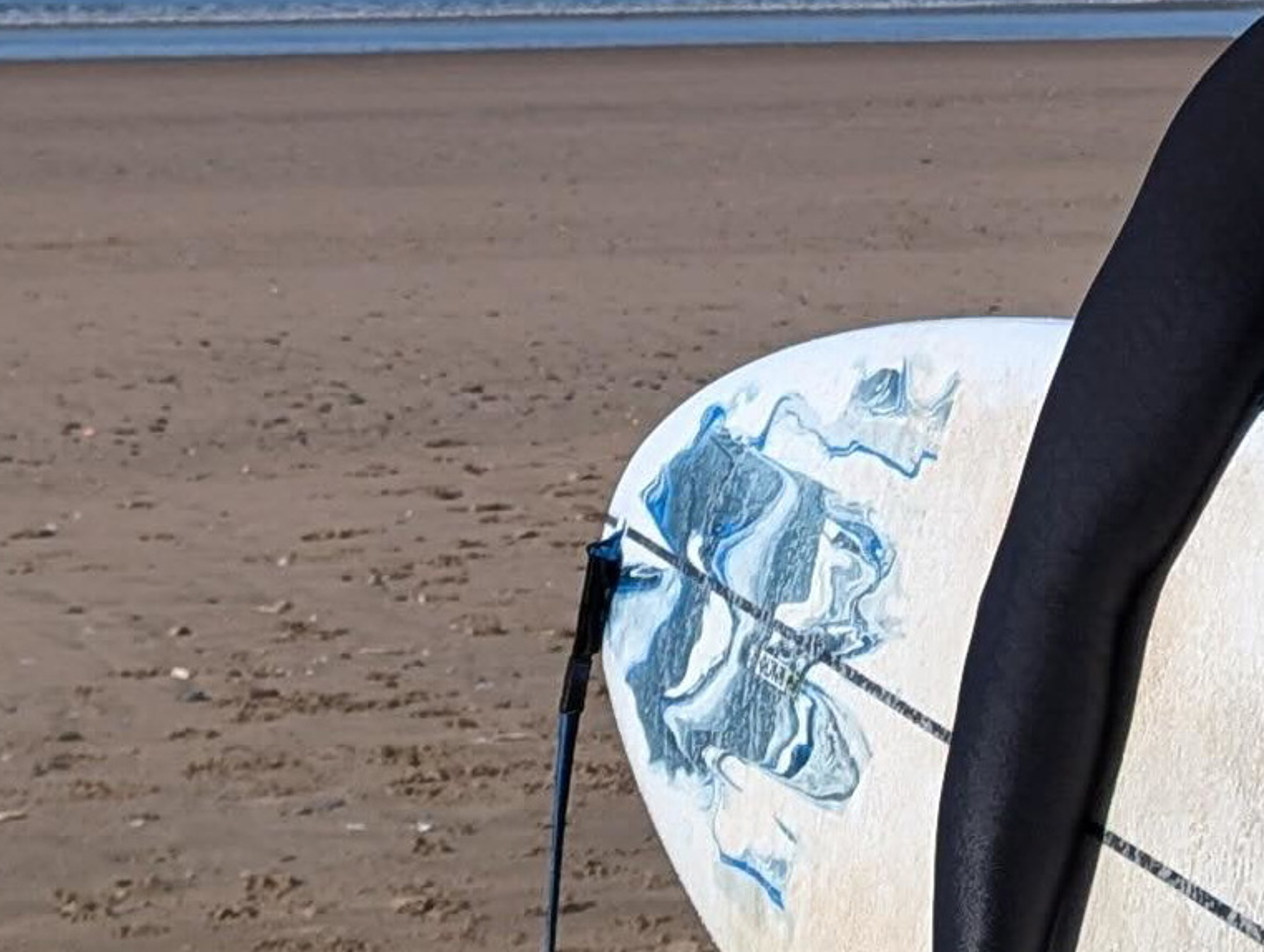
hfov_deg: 15.6
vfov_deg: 11.8
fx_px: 4608
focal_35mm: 126
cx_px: 615
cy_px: 237
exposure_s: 1/5155
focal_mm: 6.81
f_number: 1.85
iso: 52
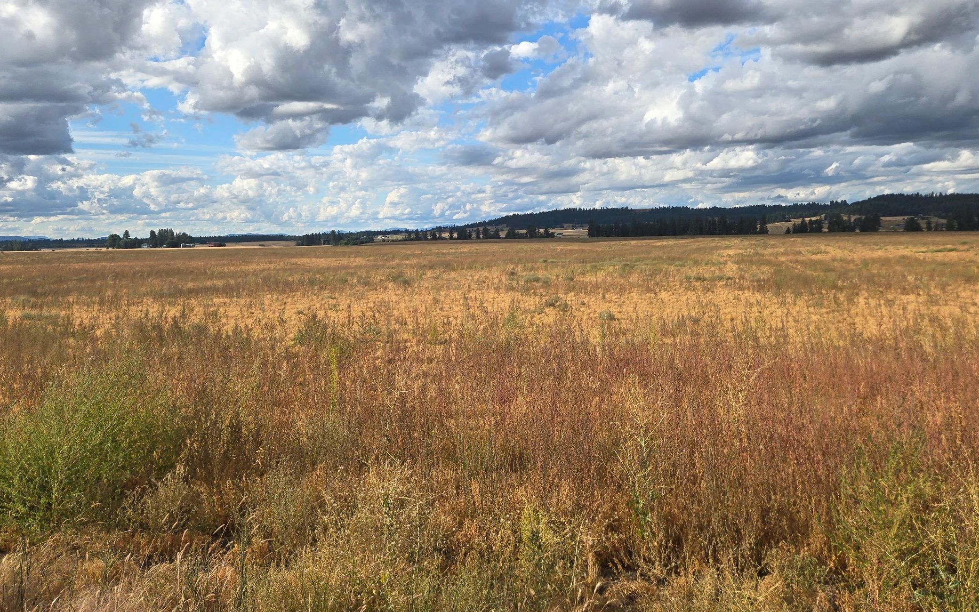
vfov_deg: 41.5
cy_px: 222
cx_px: 511
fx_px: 800
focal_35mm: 30
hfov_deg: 62.9
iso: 25
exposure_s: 1/1677
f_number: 1.8
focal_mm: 5.4
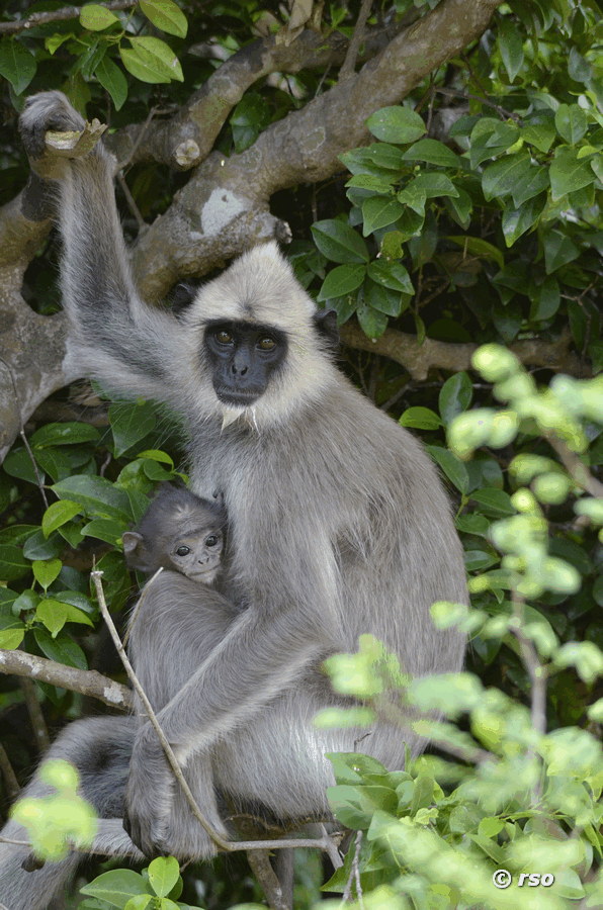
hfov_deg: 3.6
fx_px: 9465
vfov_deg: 5.5
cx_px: 302
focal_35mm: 375
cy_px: 455
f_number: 5.6
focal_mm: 250
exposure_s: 1/320
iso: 1250
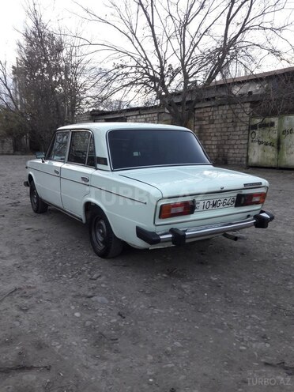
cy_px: 196
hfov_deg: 49.7
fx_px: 317
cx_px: 147
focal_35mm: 28
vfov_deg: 63.4
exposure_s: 1/50
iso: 64
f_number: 1.9
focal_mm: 3.7
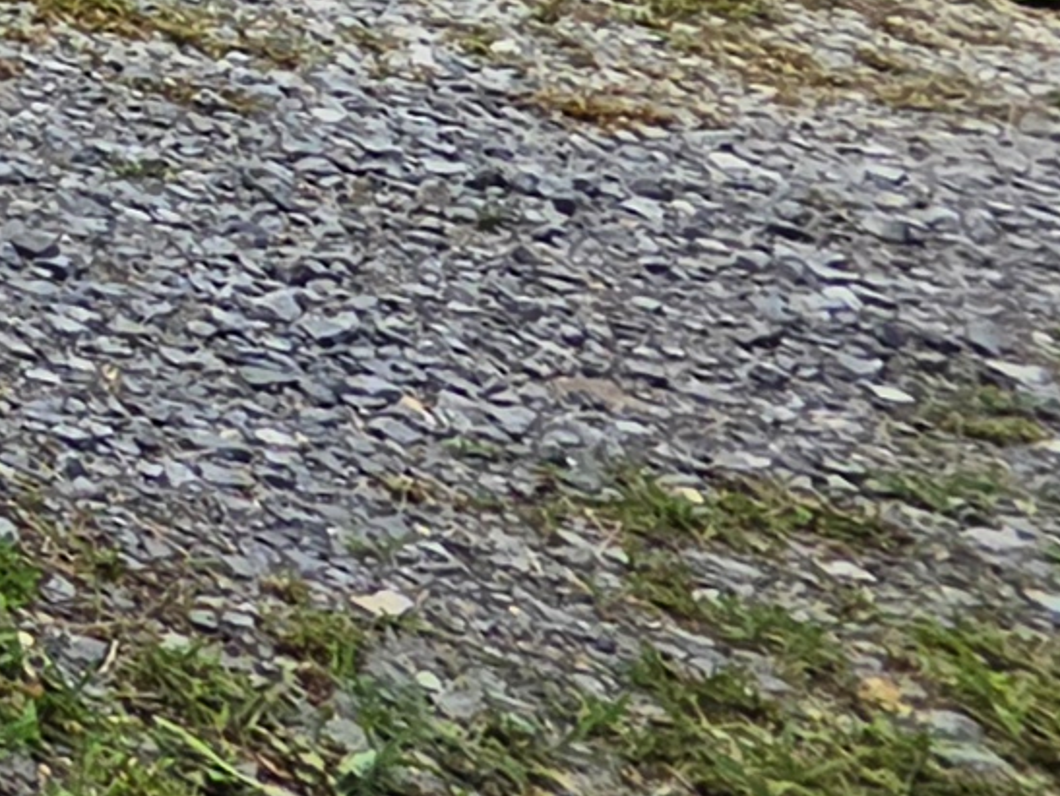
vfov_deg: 10.9
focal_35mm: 95
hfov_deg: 9.4
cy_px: -1540
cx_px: -2713
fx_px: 2911
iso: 32
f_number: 1.9
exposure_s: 1/1182
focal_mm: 2.2
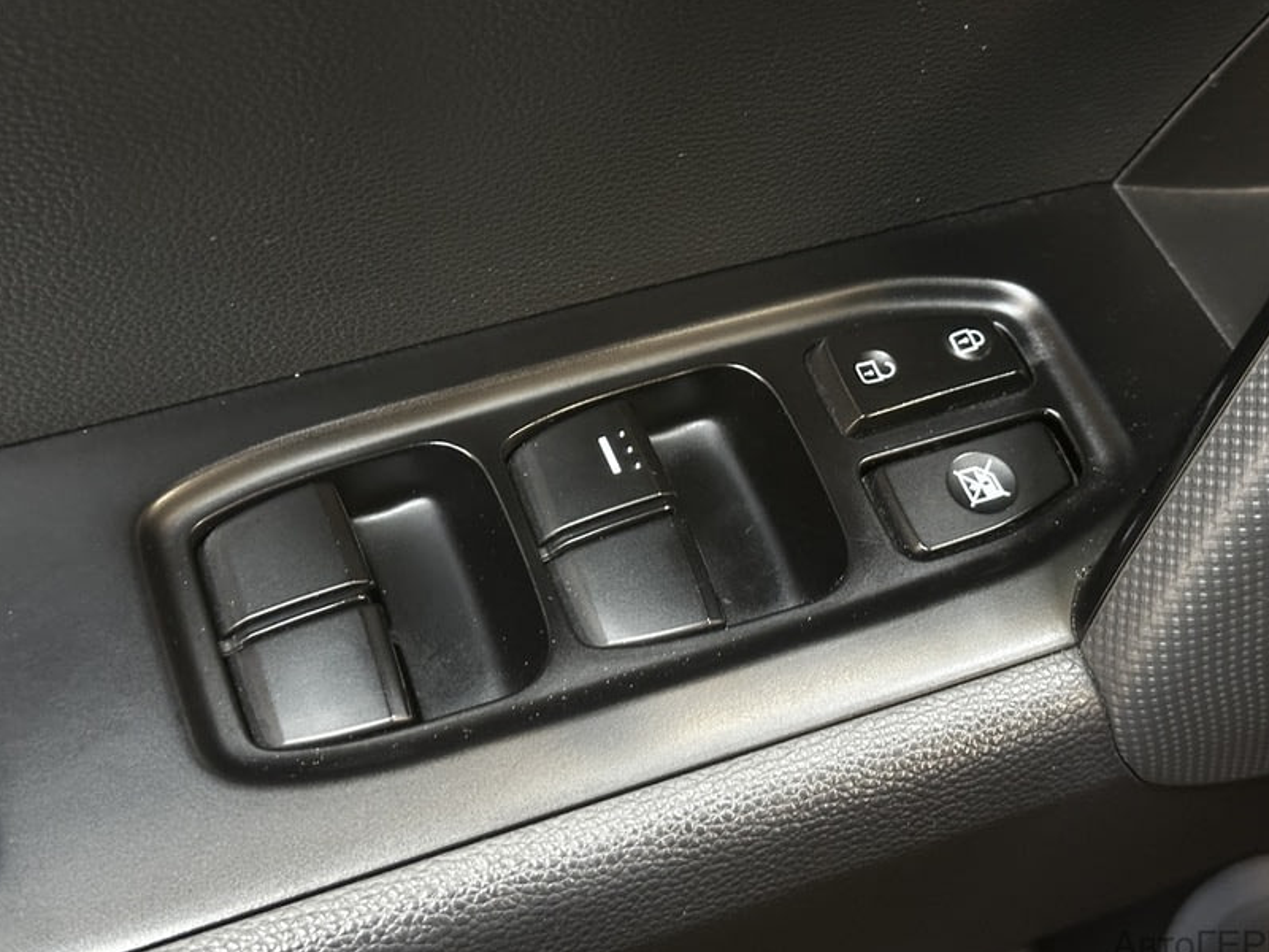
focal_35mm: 54
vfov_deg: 27.0
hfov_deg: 35.5
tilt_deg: -52.0
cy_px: 440
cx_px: 652
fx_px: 1980
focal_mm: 6.86
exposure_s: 1/20
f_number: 1.78
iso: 640
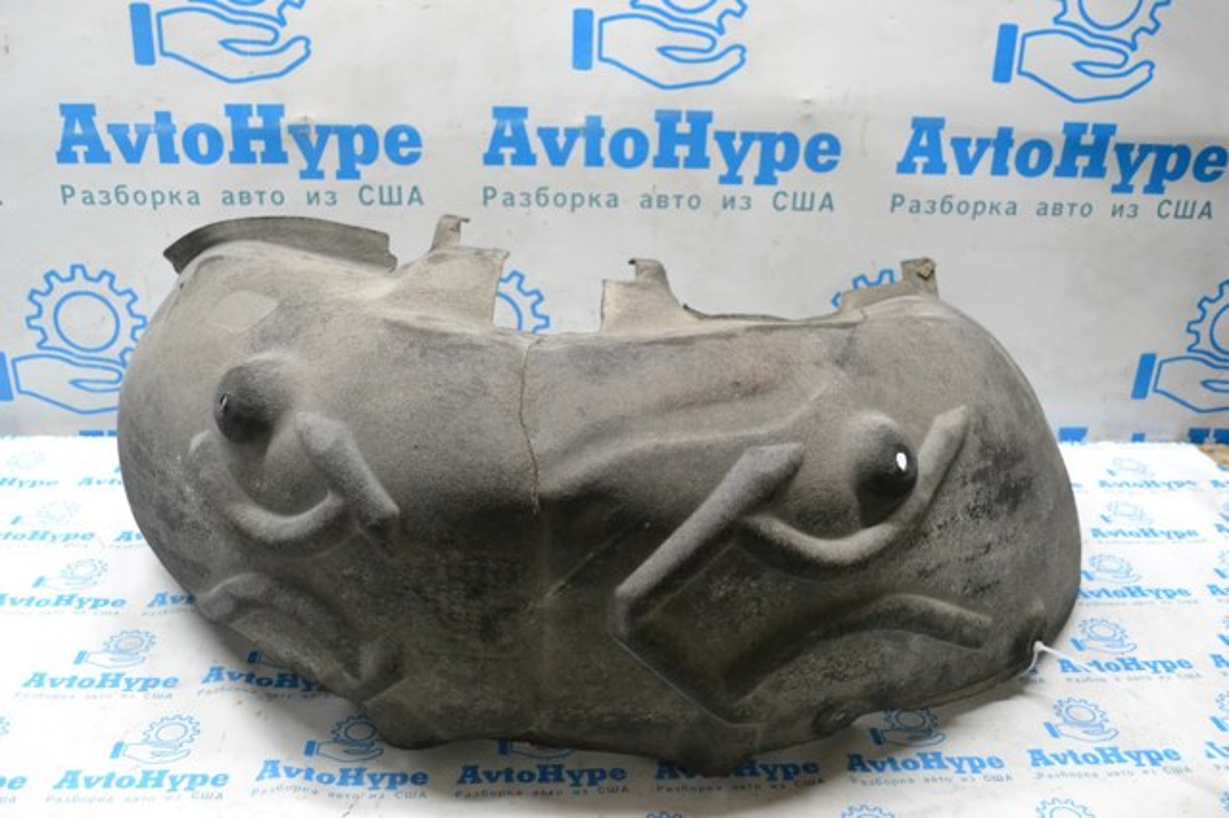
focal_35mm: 33
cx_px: 614
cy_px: 409
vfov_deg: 39.9
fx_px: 1126
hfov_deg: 57.2
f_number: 4
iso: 3200
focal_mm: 22
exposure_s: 1/320
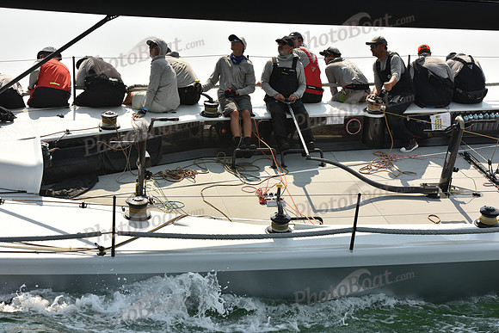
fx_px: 1081
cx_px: 250
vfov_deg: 17.5
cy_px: 166
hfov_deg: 26.0
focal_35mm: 78
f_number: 8
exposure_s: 1/800
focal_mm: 78
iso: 250
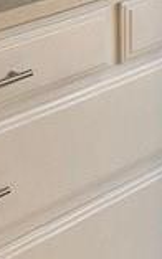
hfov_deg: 11.2
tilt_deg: -9.5
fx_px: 792
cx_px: 243
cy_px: -162
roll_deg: -1.3
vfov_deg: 16.5
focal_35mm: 112
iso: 100
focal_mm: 4.25
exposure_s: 1/60
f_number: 1.8
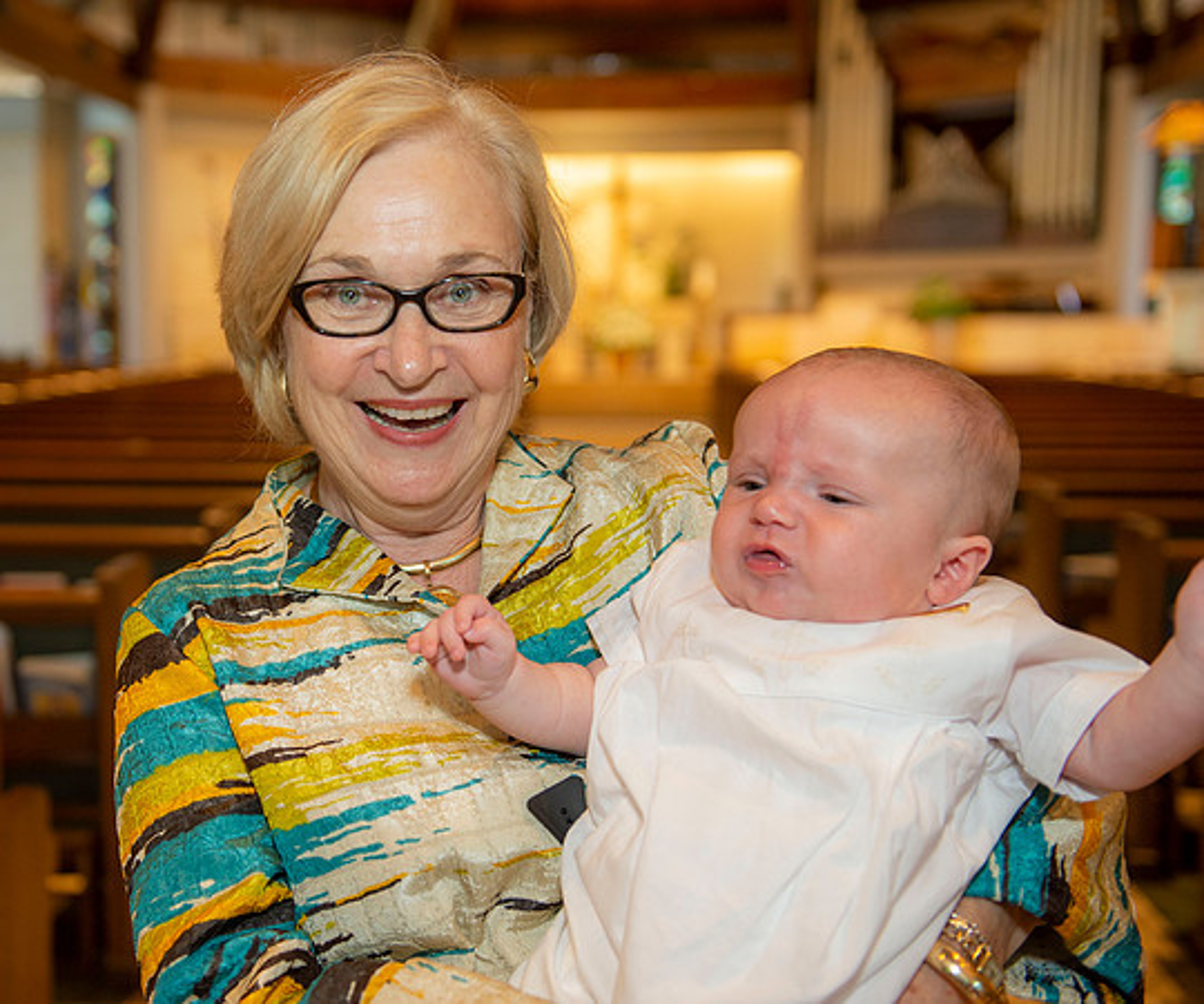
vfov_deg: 31.6
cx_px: 443
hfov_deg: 37.2
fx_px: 1775
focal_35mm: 49
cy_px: 497
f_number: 3.2
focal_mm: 42
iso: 1000
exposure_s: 1/100
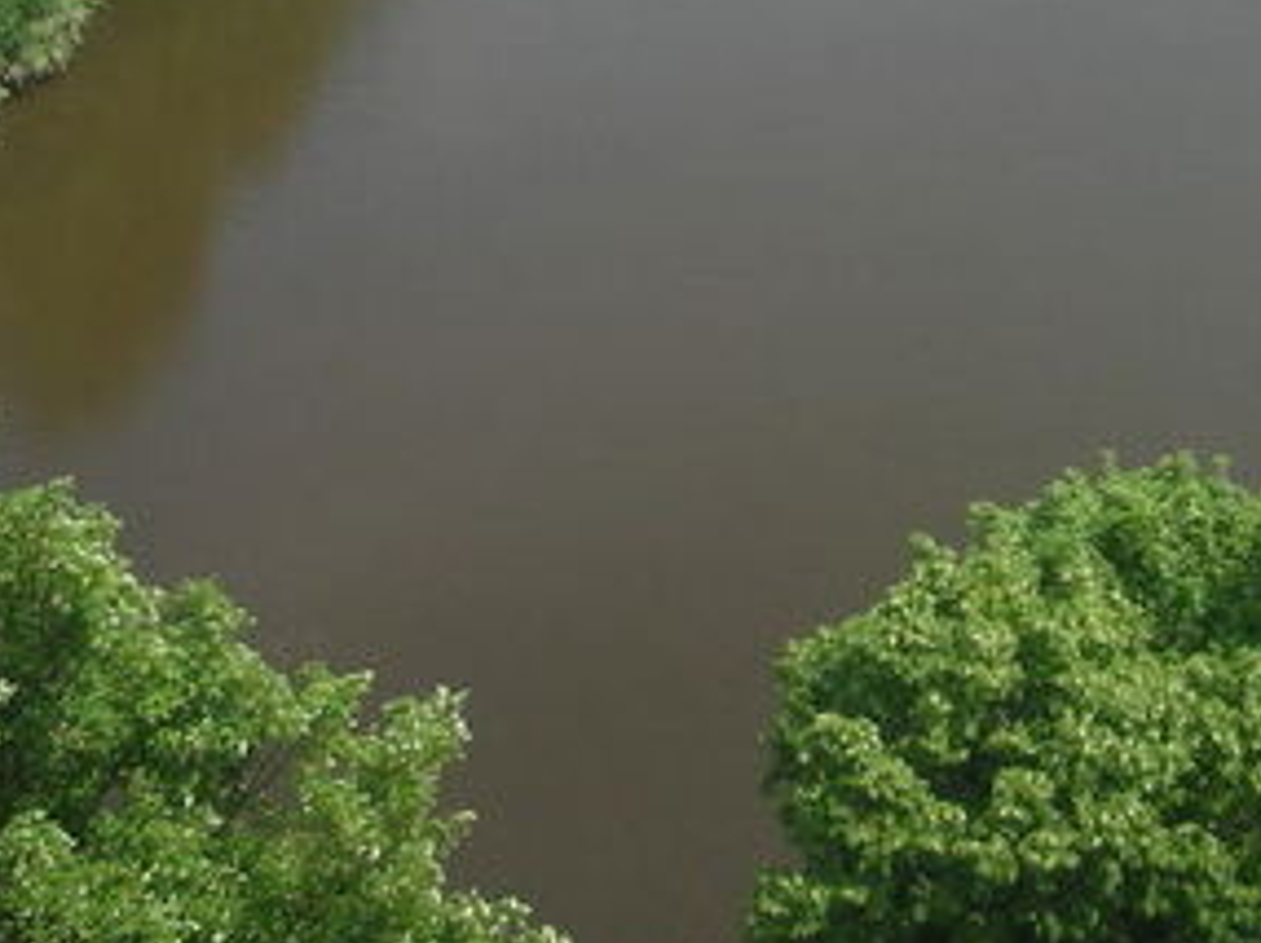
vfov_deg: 14.5
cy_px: -256
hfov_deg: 20.0
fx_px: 3567
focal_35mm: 98
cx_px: 824
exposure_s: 1/500
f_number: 3
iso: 50
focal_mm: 5.8
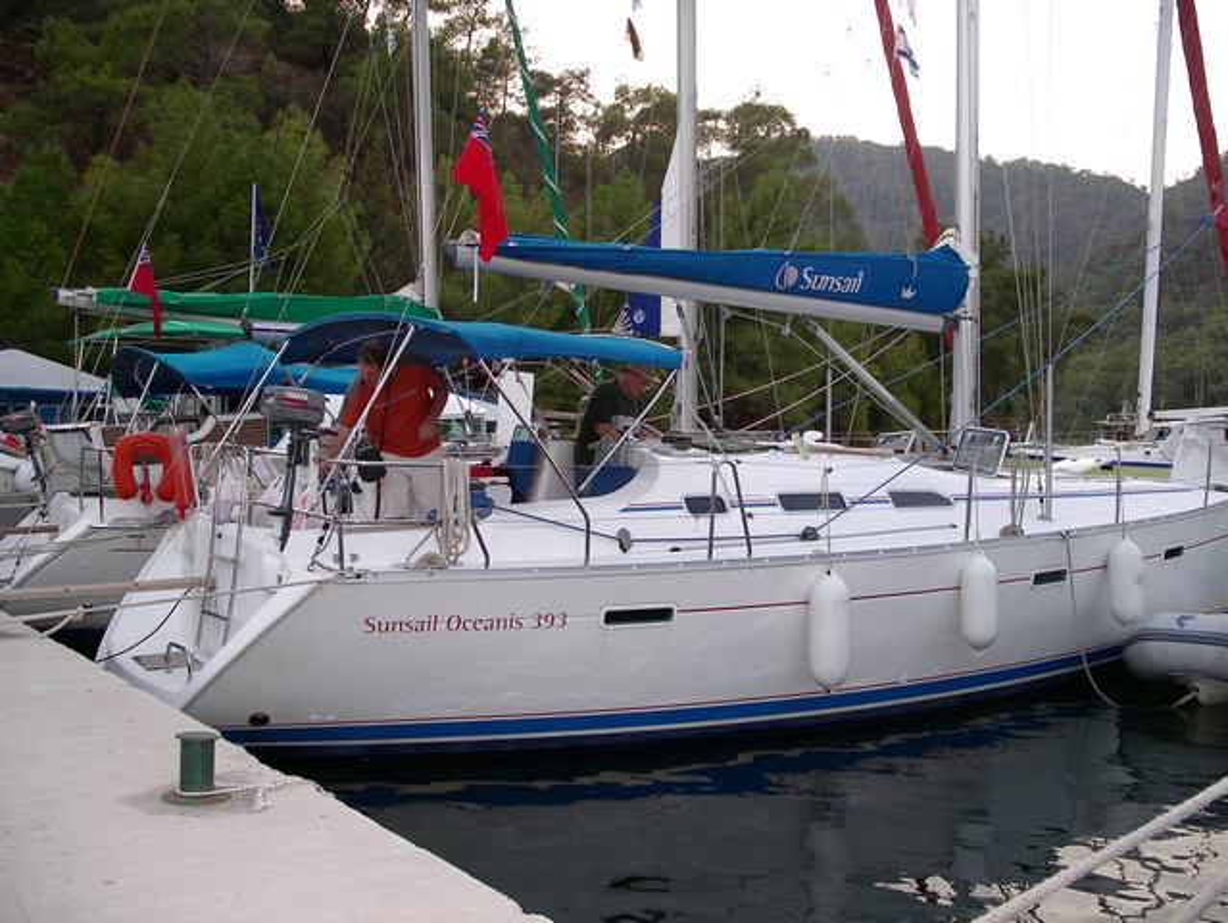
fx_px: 1313
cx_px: 614
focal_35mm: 37
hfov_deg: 50.1
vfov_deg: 38.7
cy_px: 462
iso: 80
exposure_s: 1/125
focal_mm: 7.8
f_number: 2.8
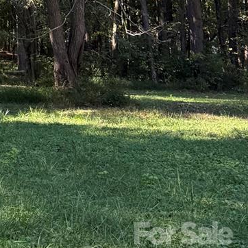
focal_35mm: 90
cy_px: -232
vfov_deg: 15.7
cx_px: -134
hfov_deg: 17.2
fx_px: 729
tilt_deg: +18.2
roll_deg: -1.0
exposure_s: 1/722
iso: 100
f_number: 1.78
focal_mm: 6.76
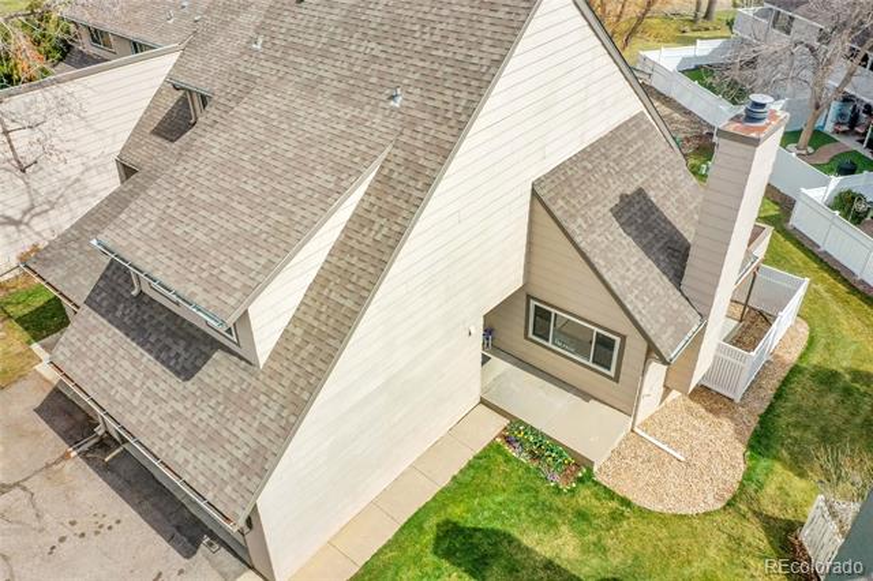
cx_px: 436
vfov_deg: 46.4
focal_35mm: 28
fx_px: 679
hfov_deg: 65.5
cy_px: 290
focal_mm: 10.26
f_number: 8
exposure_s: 1/1600
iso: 800
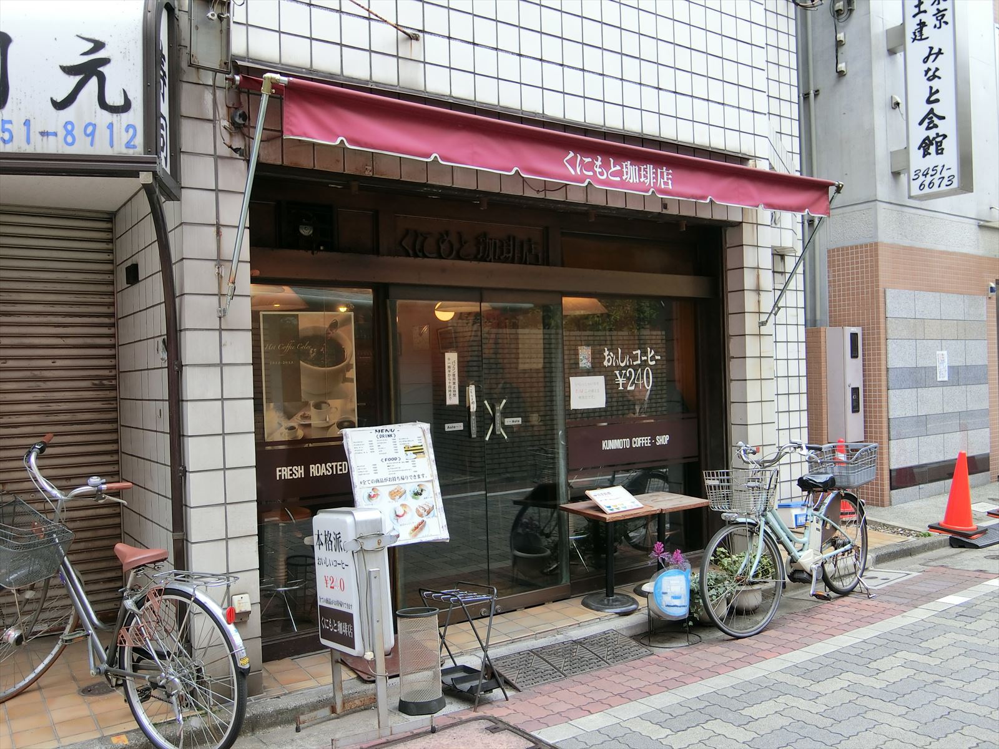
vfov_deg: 46.8
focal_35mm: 30
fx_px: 866
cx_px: 500
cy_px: 374
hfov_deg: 60.0
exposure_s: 1/125
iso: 100
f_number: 3.3
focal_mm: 6.4
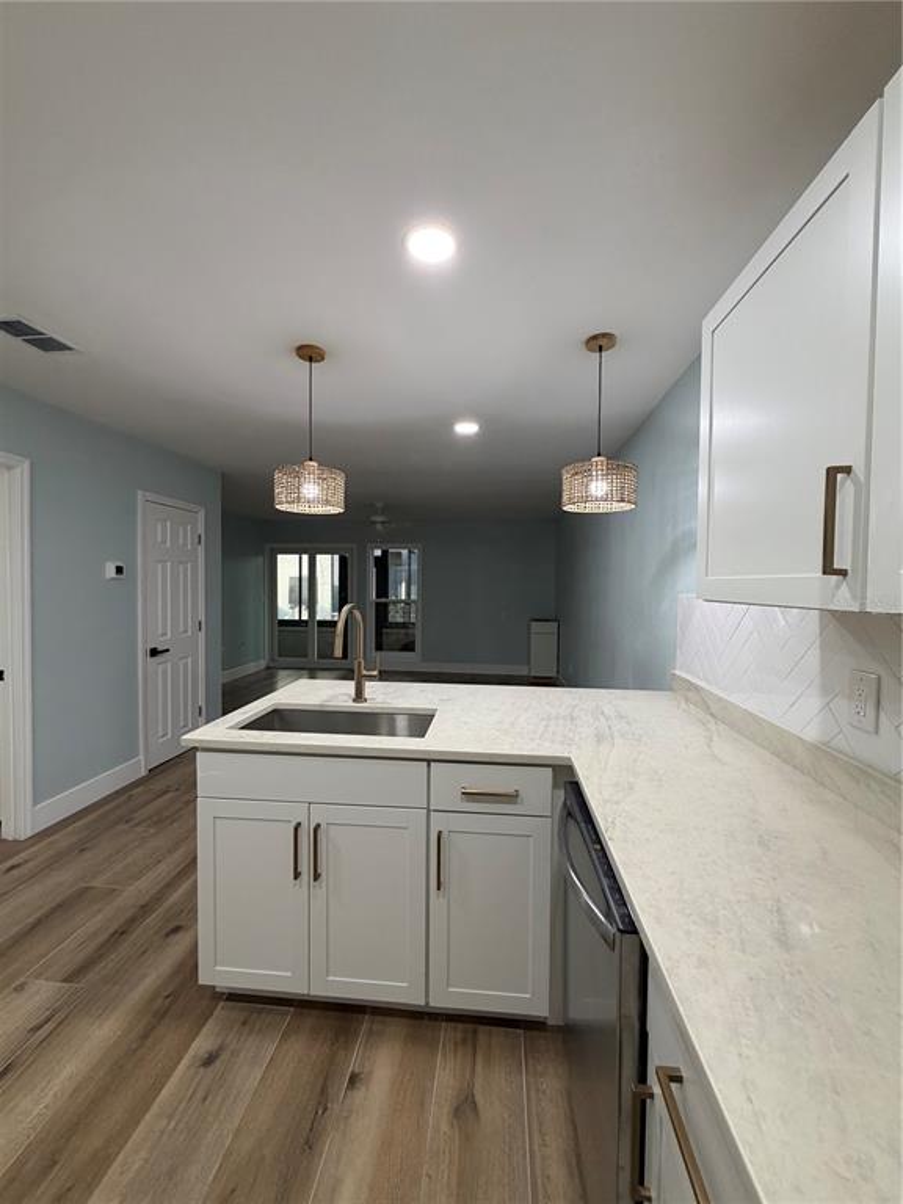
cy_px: 602
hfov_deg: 85.7
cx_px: 452
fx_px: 487
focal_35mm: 14
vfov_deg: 102.1
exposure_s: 1/120
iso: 250
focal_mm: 2.22
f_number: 2.2
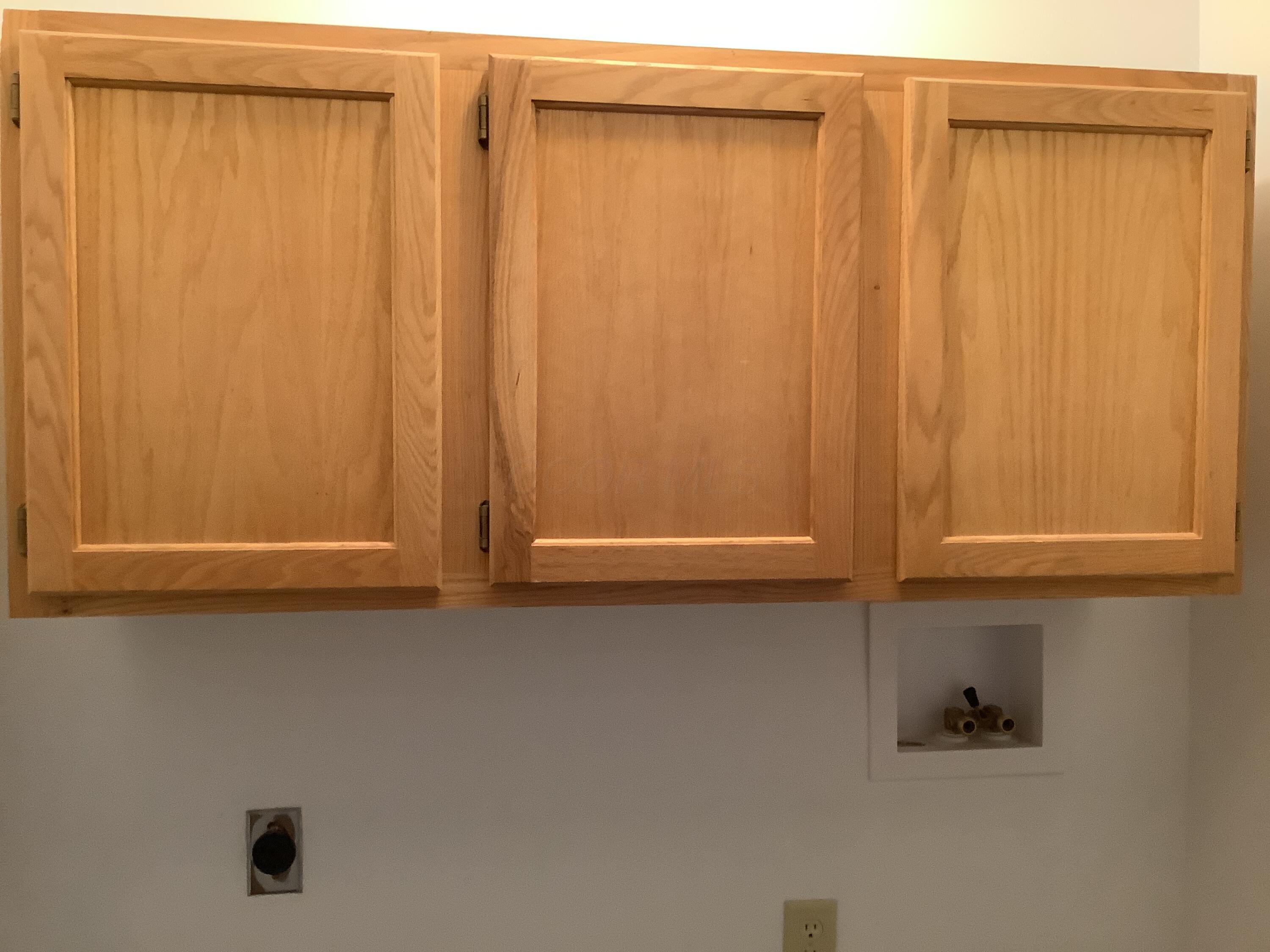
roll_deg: +0.7
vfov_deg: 45.4
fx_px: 1137
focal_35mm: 31
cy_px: 476
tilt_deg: -3.1
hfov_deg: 58.4
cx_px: 635
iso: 250
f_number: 2.4
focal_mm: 3.3
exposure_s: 1/40
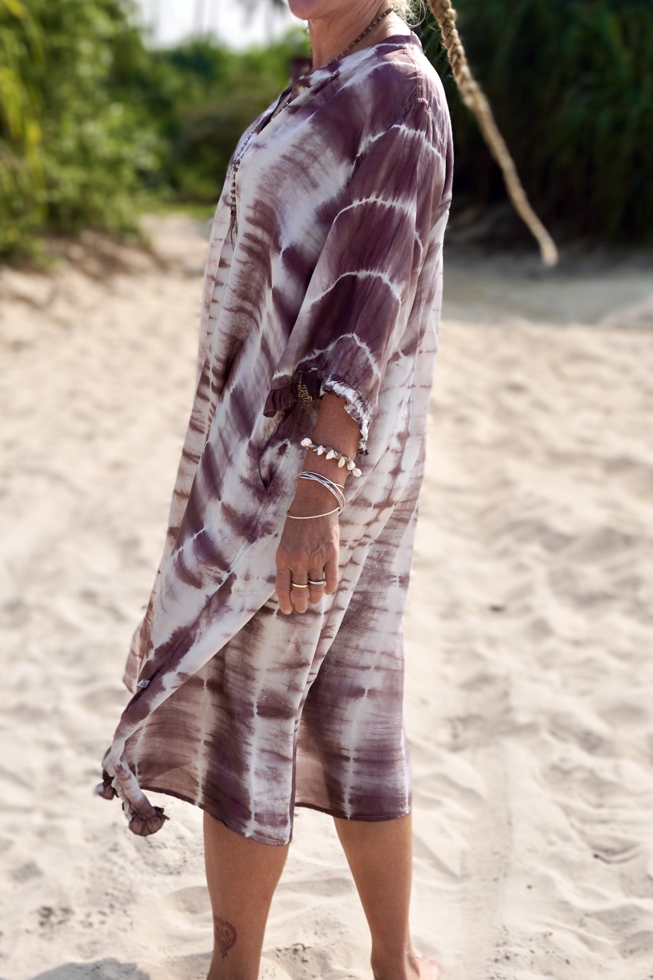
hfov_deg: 28.1
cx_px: 287
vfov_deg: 41.1
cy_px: 461
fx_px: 1306
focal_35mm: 48
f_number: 5
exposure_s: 1/1000
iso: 100
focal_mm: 24
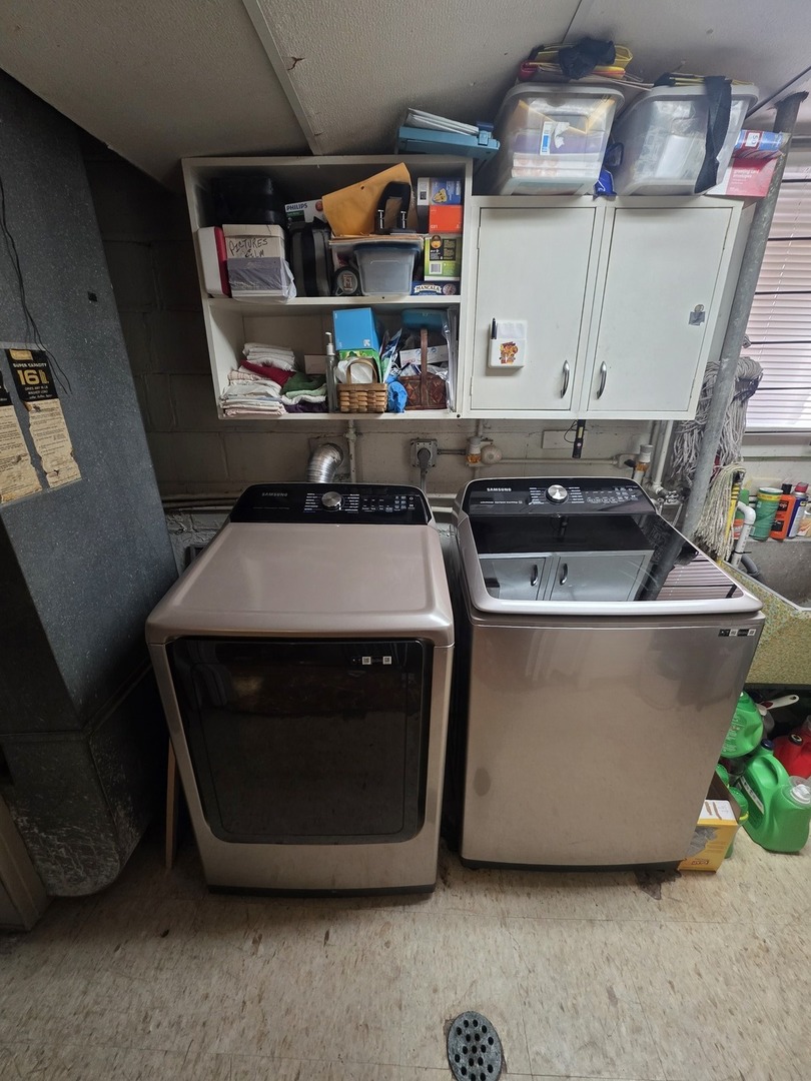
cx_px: 406
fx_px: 406
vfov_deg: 106.2
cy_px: 540
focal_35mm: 13
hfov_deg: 89.9
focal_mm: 2.2
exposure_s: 1/60
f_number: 1.9
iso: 200
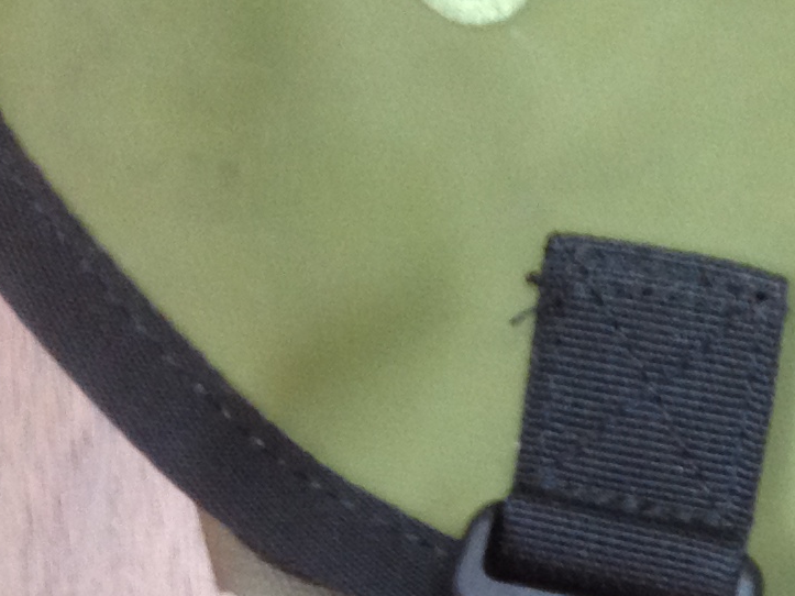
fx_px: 3628
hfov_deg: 11.1
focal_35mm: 158
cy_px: 965
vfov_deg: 9.1
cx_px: 1692
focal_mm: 4.28
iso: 100
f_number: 2.4
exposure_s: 1/20
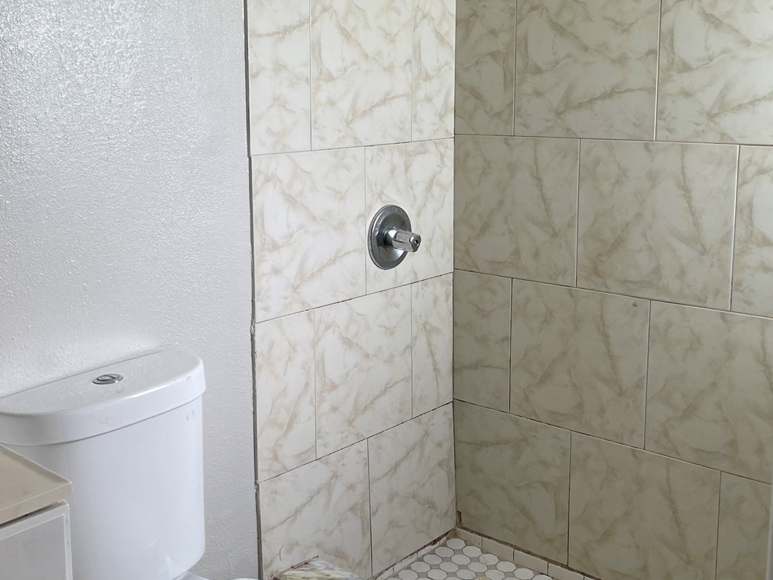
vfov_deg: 35.8
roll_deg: +1.0
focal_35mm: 40
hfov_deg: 46.6
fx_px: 893
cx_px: 316
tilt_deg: -9.1
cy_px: 222
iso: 80
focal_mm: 5.1
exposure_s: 1/120
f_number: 1.6
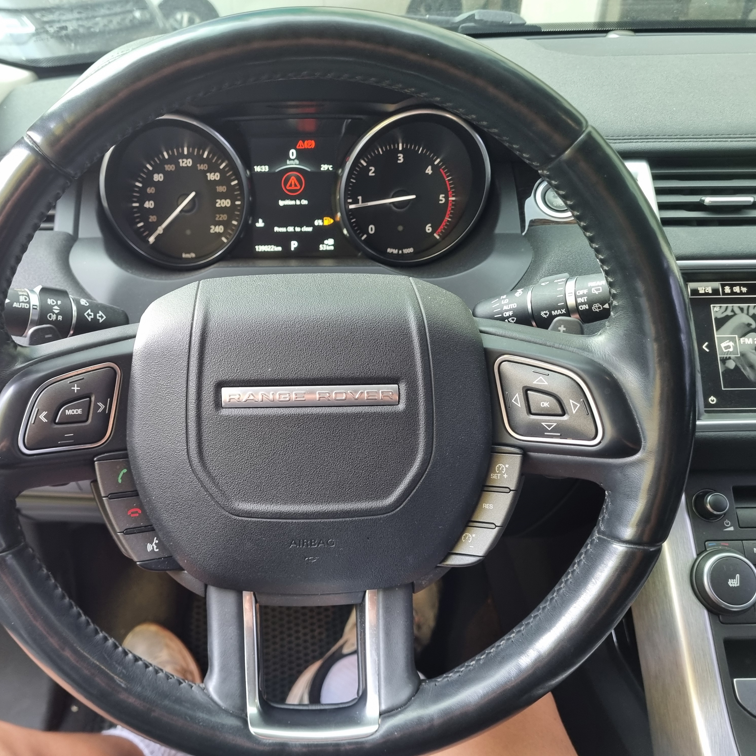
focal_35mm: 31
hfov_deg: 51.6
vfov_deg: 52.5
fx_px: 766
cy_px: 382
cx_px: 255
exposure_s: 1/60
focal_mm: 5.4
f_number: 1.8
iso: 160
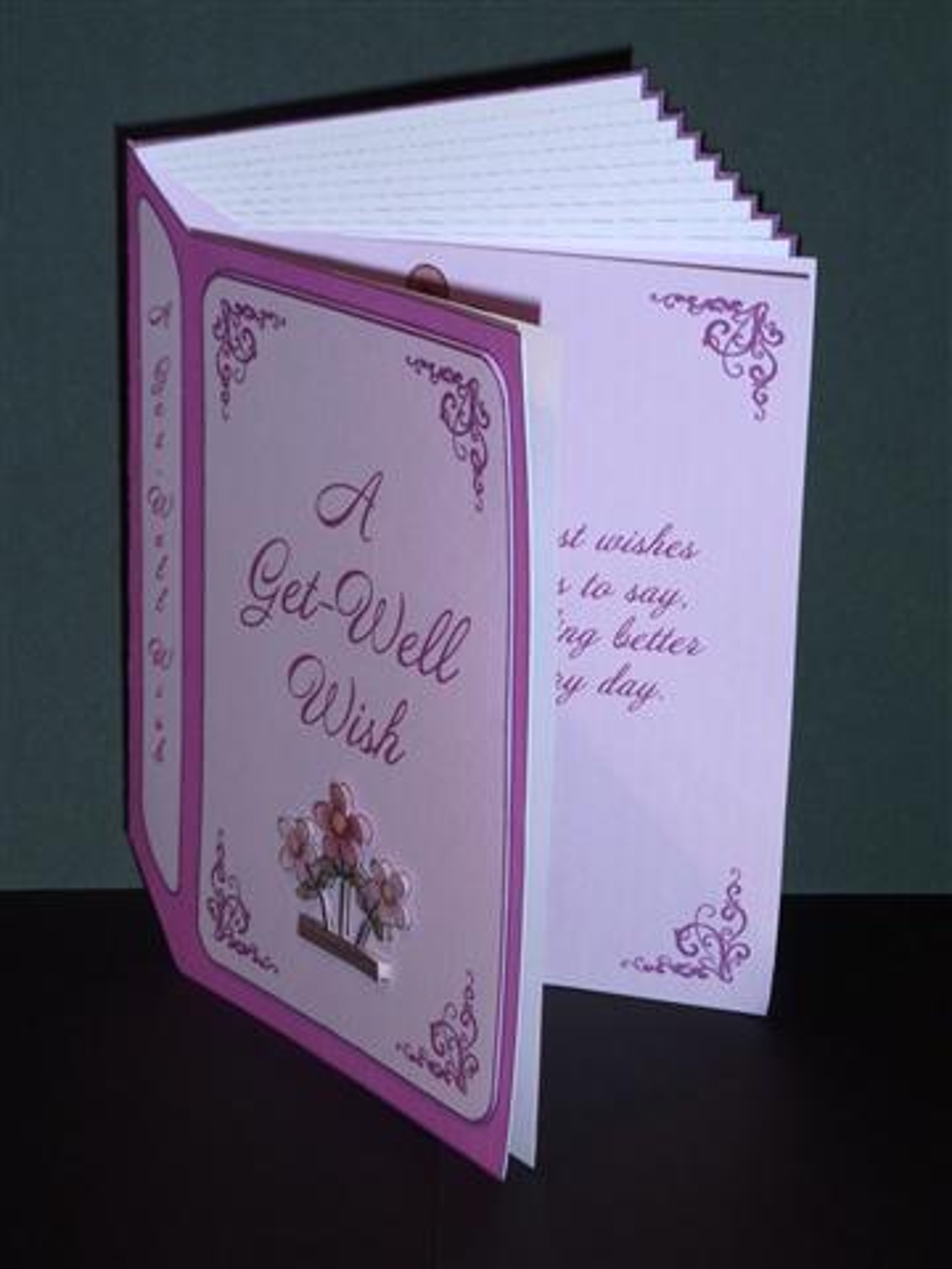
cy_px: 634
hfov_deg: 17.8
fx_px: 3044
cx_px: 476
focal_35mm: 83
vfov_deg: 23.6
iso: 100
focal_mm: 13.7
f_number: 4.2
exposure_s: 1/40
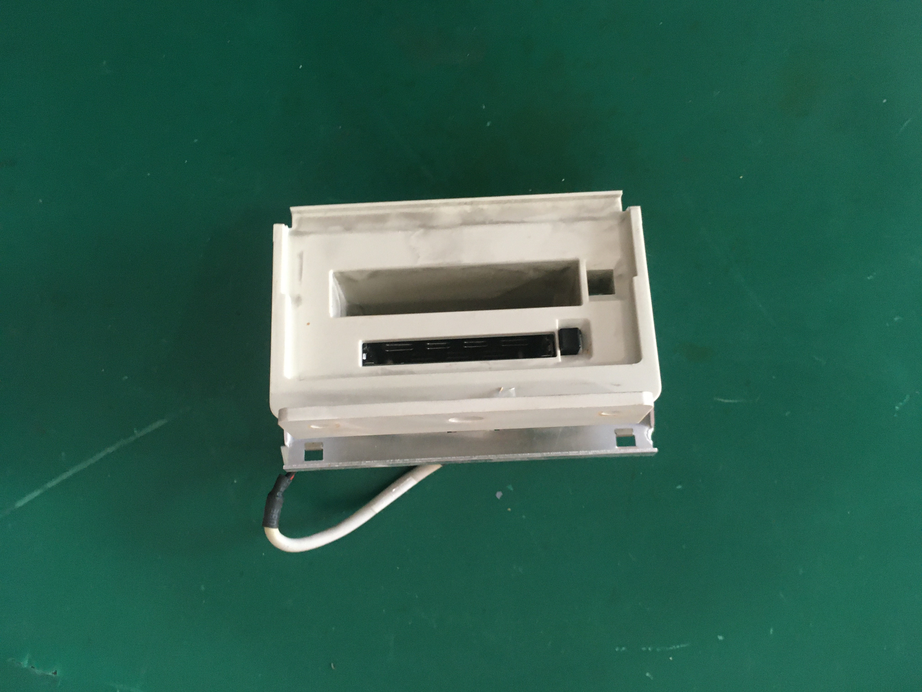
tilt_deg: -71.8
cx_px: 461
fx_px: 772
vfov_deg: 48.2
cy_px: 346
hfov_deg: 61.7
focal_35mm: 29
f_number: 2.2
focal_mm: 4.15
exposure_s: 1/33
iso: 200
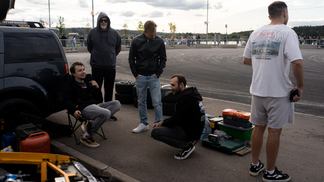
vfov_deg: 32.0
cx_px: 161
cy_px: 84
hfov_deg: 54.0
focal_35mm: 37
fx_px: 318
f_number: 2.5
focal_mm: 35
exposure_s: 1/1600
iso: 100
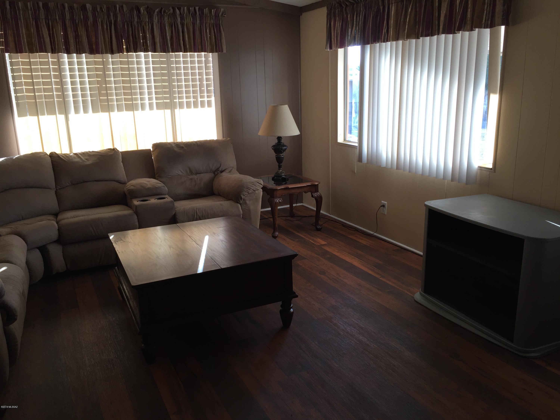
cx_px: 280
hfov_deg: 61.7
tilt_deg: -13.8
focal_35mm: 29
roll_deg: +1.5
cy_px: 210
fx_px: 469
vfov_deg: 48.2
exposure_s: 1/120
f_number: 2.2
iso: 40
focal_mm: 4.15
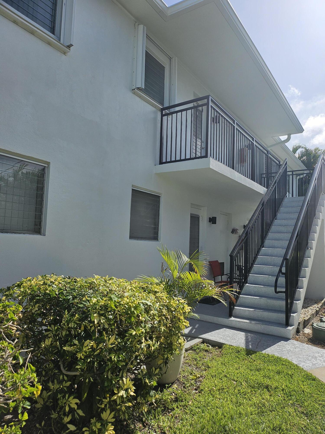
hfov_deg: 56.8
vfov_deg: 71.6
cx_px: 162
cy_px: 217
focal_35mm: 24
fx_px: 300
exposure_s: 1/4860
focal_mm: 5
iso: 50
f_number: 1.8
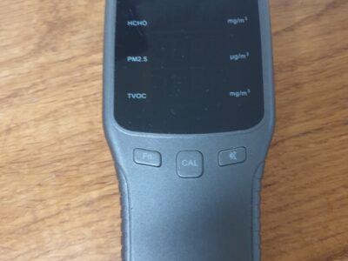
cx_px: 174
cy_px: 130
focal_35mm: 26
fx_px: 261
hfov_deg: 67.3
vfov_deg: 53.1
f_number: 1.5
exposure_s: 1/20
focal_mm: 4.3
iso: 320
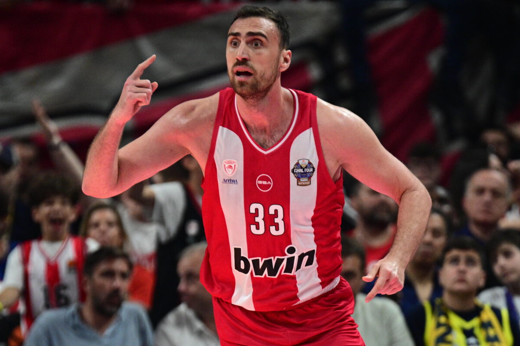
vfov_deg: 6.5
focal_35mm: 211
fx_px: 3048
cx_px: 260
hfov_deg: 9.8
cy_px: 173
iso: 2500
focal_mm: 210
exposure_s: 1/800
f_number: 2.8
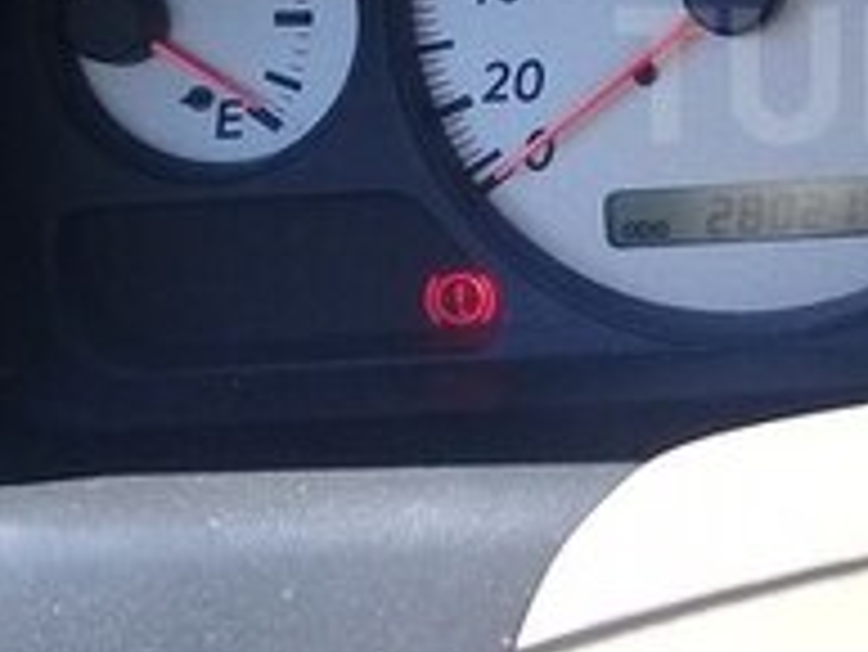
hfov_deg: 17.6
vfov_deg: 13.9
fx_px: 2660
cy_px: 74
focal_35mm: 106
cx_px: 1075
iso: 50
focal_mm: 3.3
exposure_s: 1/150
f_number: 2.2
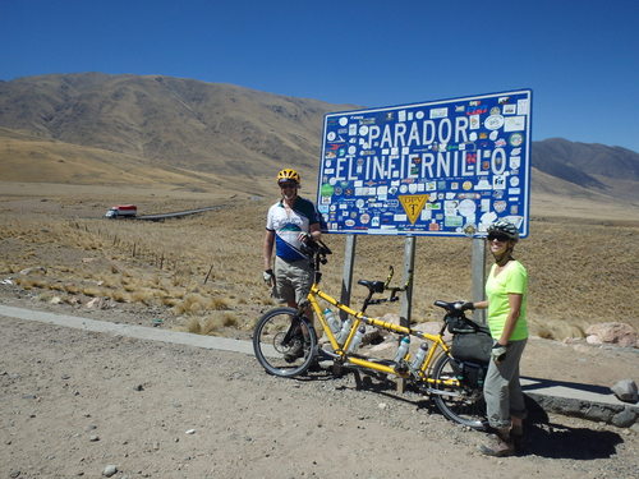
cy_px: 240
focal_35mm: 28
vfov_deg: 49.7
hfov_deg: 63.4
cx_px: 320
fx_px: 517
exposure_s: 1/200
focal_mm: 5
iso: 125
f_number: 11
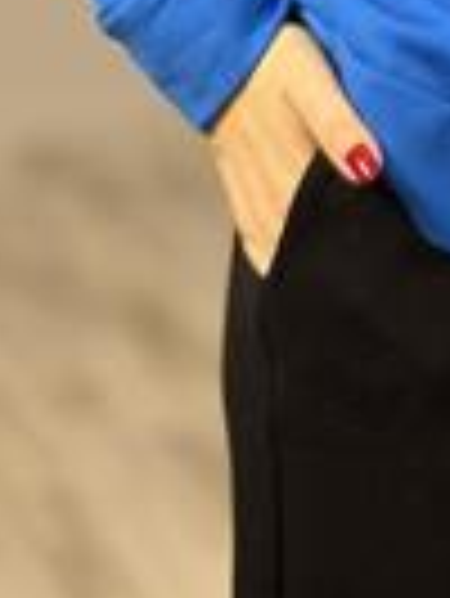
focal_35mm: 149
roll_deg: +2.7
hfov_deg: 9.7
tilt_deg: -35.5
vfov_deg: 12.6
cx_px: 662
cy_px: -295
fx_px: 2578
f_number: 1.78
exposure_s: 1/100
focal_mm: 6.86
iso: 160
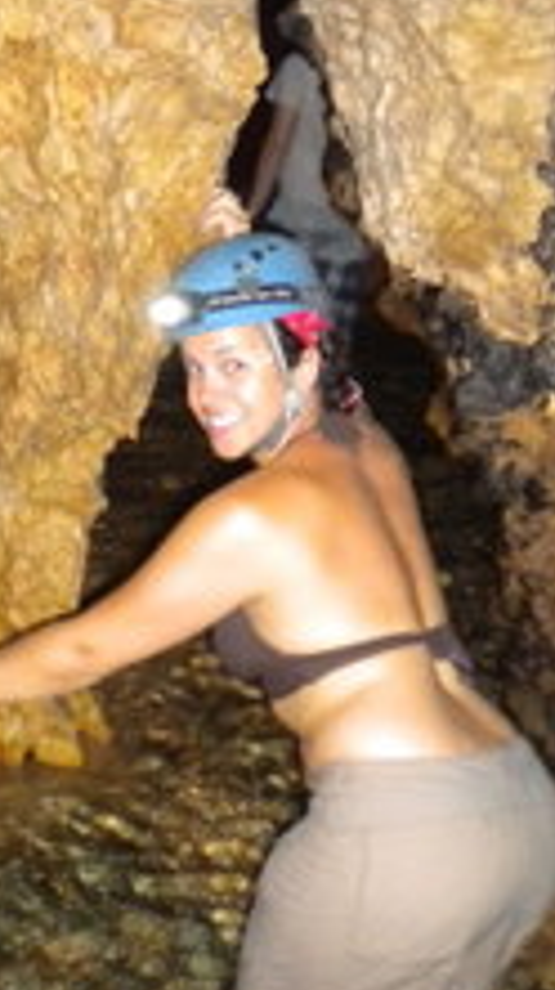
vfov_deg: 30.4
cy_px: 336
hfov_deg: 17.4
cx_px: 157
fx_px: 1809
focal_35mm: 69
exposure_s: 1/30
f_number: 3.1
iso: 634
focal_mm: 6.3
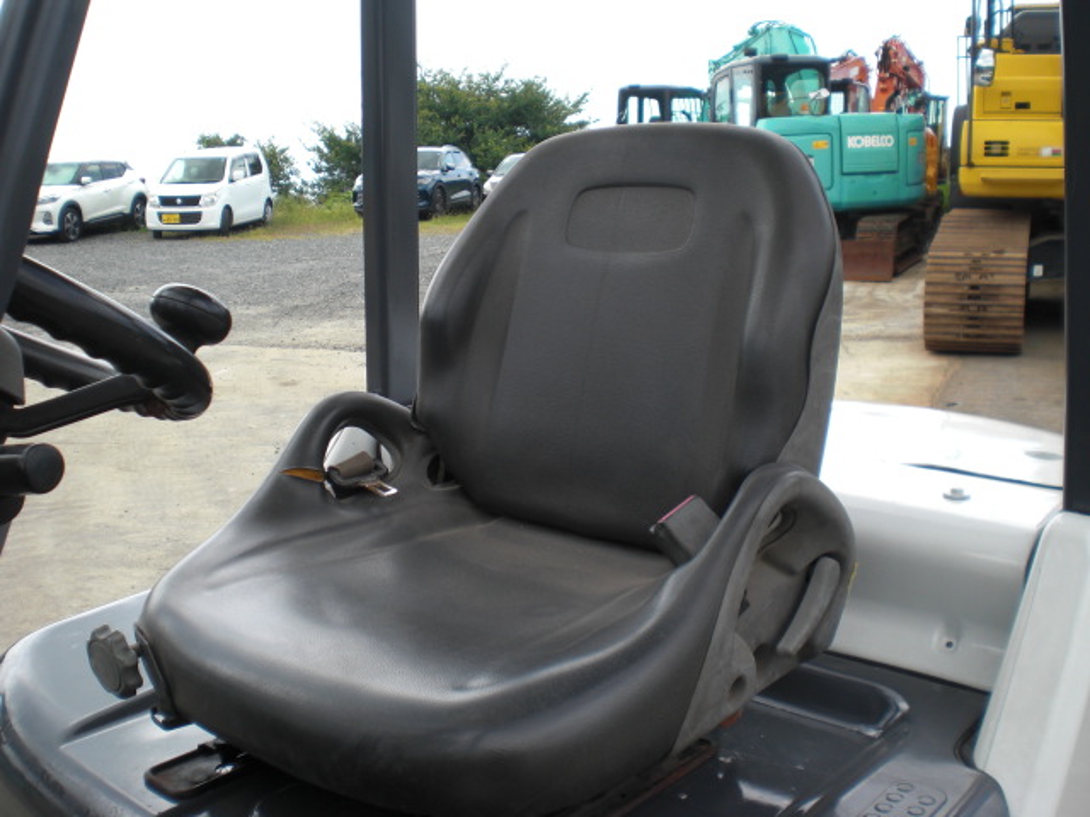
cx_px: 545
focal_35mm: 38
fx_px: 1197
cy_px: 408
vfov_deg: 37.7
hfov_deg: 49.0
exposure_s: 1/320
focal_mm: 6.3
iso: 64
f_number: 3.1
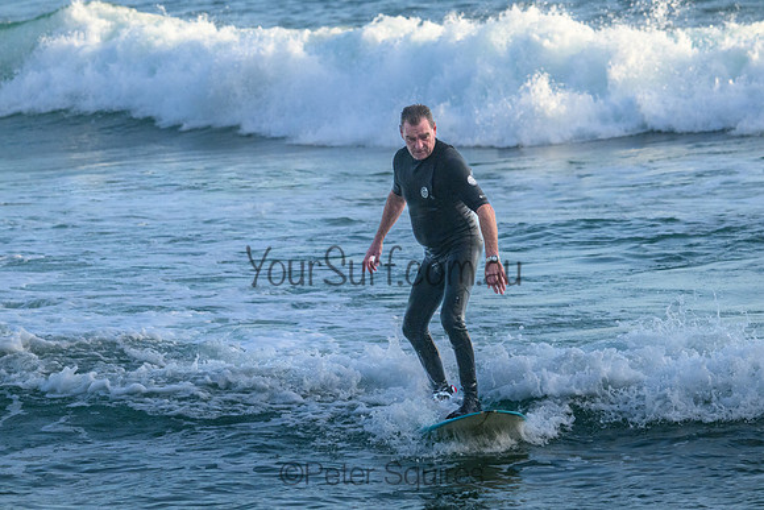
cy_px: 255
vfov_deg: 4.0
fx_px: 7217
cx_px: 382
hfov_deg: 6.1
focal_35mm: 340
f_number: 11
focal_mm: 340
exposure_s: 1/2000
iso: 3600
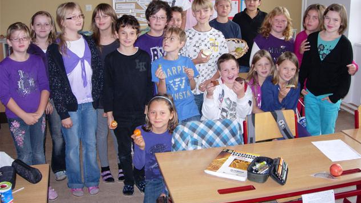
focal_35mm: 42
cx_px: 183
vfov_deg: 28.3
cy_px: 77
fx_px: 402
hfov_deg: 48.4
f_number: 2.8
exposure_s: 1/82.9
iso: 102
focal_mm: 7.8
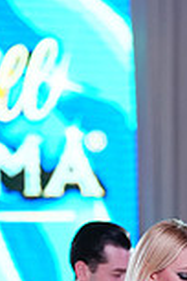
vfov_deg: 4.8
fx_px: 3327
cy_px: 501
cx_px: 272
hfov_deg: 3.2
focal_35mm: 427
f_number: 2.8
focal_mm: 113
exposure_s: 1/500
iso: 1600
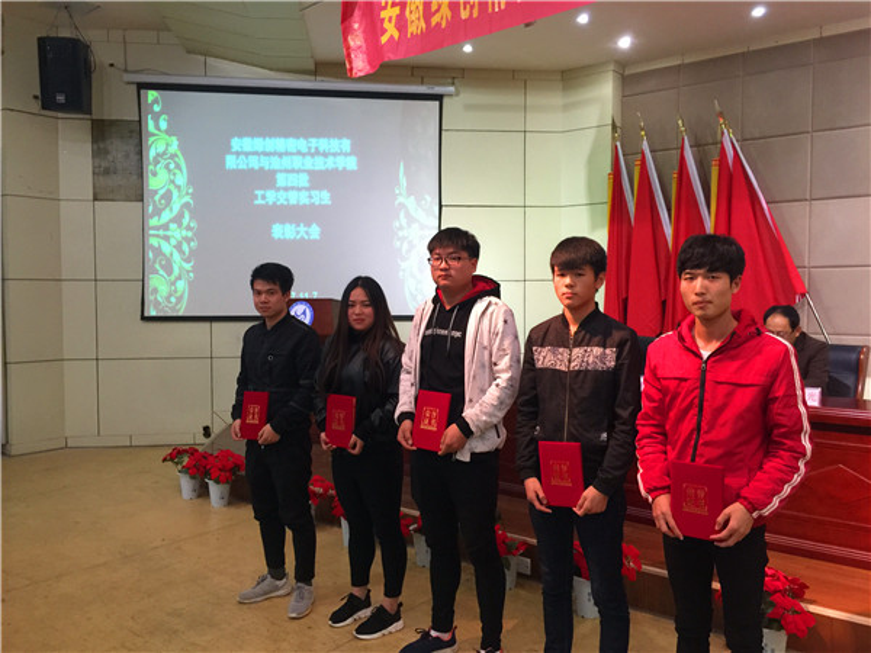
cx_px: 436
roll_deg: -1.3
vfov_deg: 48.2
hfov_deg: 61.7
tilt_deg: -2.8
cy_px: 326
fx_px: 730
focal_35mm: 29
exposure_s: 1/17
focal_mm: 4.15
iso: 125
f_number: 2.2
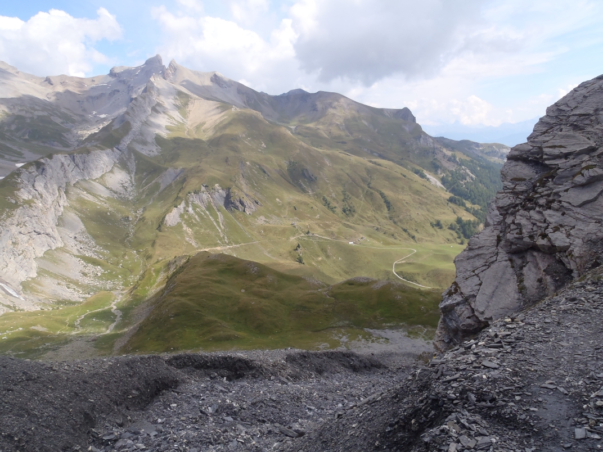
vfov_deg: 49.7
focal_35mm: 28
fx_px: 488
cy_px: 226
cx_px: 302
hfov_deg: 63.4
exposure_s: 1/400
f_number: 4.5
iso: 80
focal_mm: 5
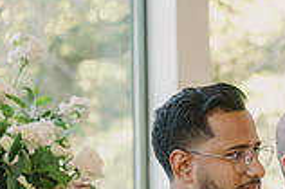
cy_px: 351
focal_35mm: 276
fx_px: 2183
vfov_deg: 4.9
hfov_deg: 7.4
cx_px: 402
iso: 1000
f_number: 2.8
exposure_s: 1/400
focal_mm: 70
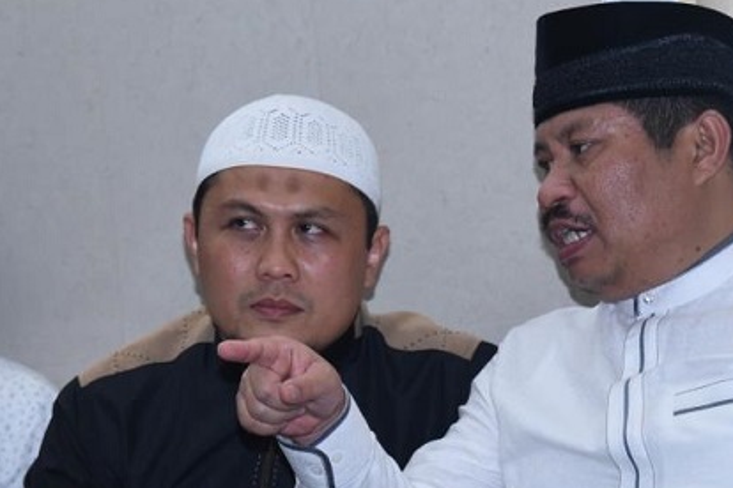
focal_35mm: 261
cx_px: 305
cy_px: 419
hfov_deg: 7.9
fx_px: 5314
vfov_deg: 5.3
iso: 2500
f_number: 5.6
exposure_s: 1/200
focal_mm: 135
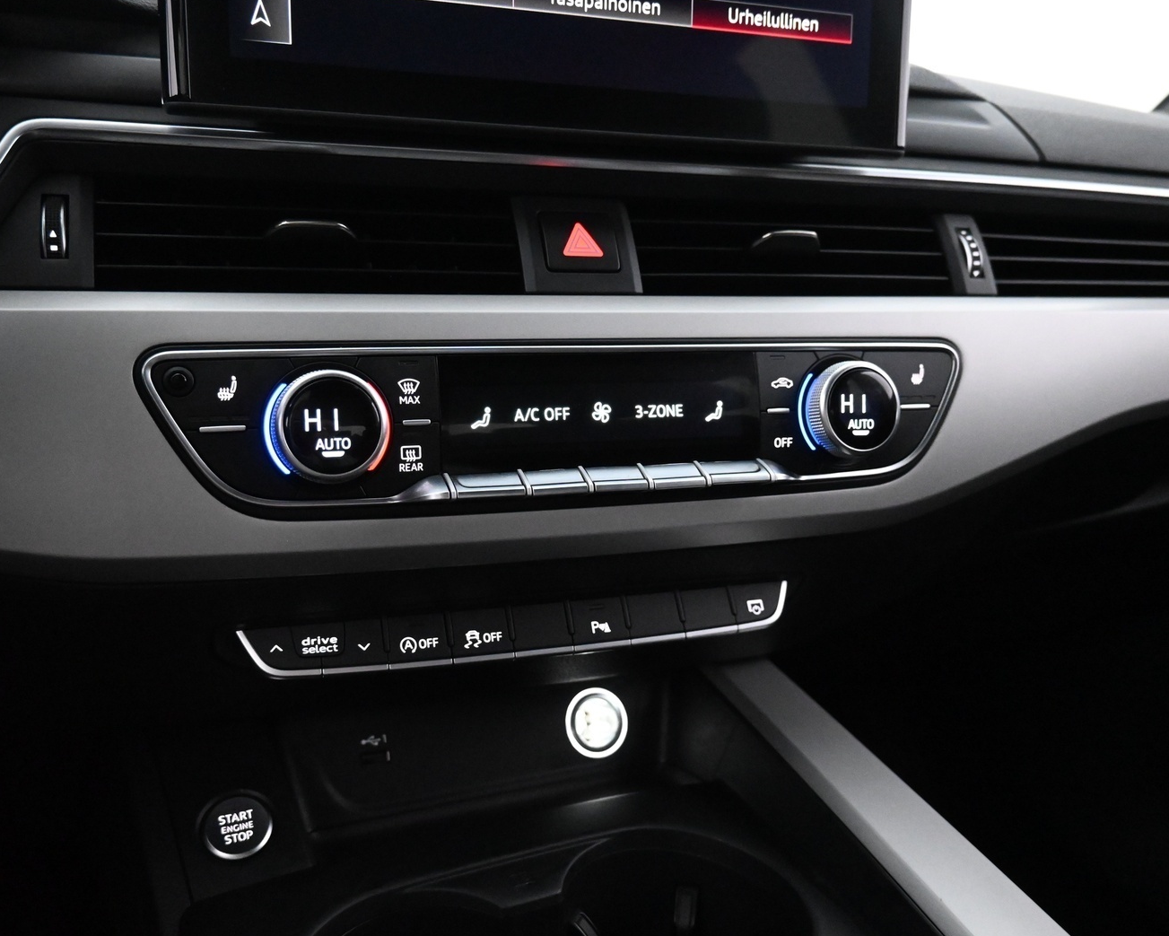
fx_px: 969
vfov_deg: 51.5
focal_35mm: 28
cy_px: 478
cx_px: 510
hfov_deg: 62.0
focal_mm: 16
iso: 6400
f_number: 3.5
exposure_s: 1/80
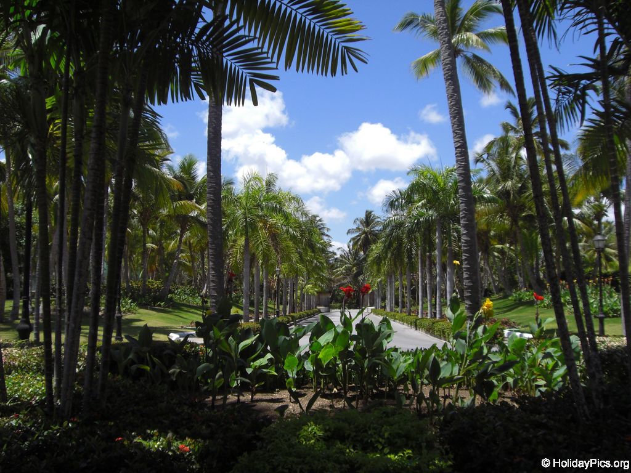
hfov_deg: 49.0
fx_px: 693
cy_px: 236
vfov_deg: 37.7
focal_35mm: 38
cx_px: 316
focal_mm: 6.2
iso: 64
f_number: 8
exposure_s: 1/125
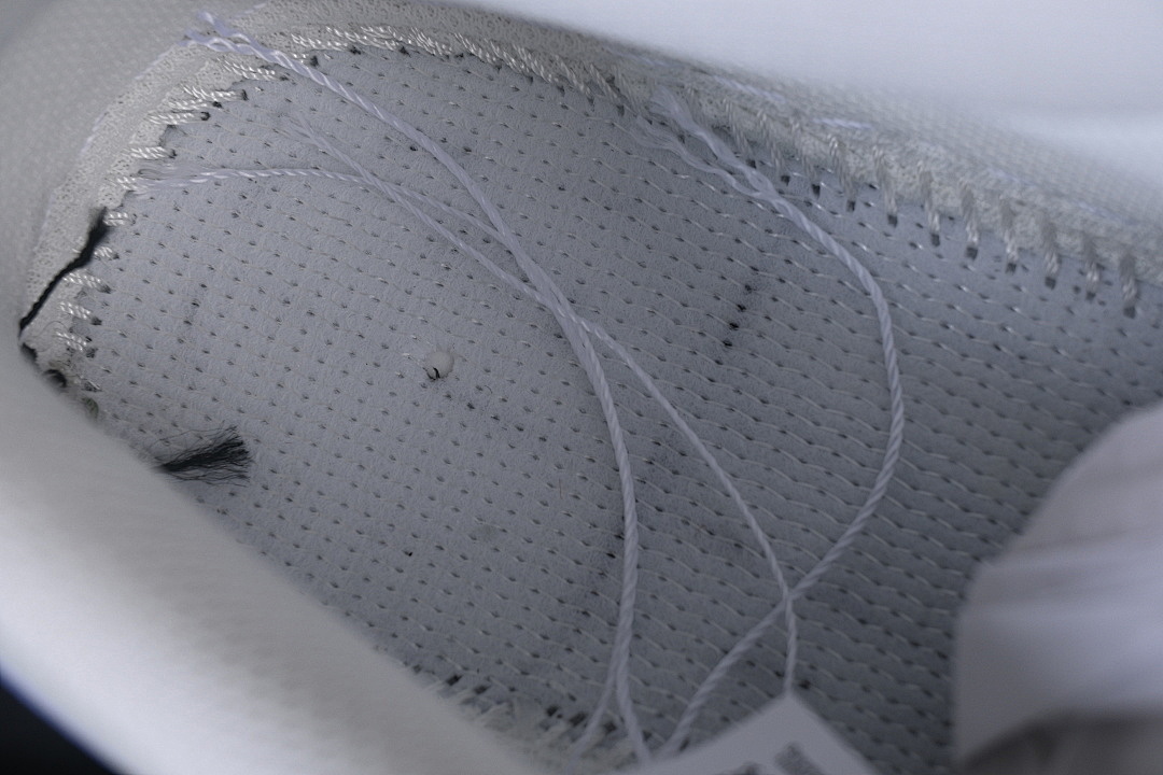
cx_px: 582
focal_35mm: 75
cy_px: 388
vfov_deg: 18.2
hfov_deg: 27.0
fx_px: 2423
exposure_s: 1/80
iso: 160
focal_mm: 50
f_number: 7.1
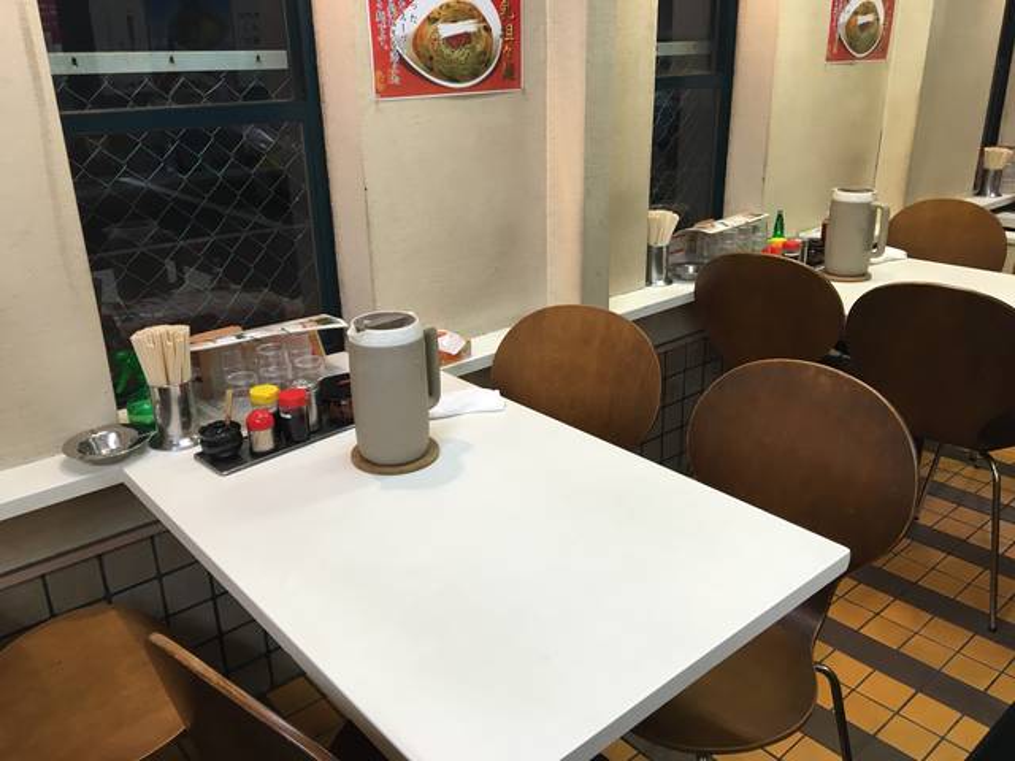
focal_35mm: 29
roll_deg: +0.7
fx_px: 850
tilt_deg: -21.8
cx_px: 508
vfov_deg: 48.2
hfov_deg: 61.7
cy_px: 380
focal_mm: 4.15
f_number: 2.2
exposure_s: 1/30
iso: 50
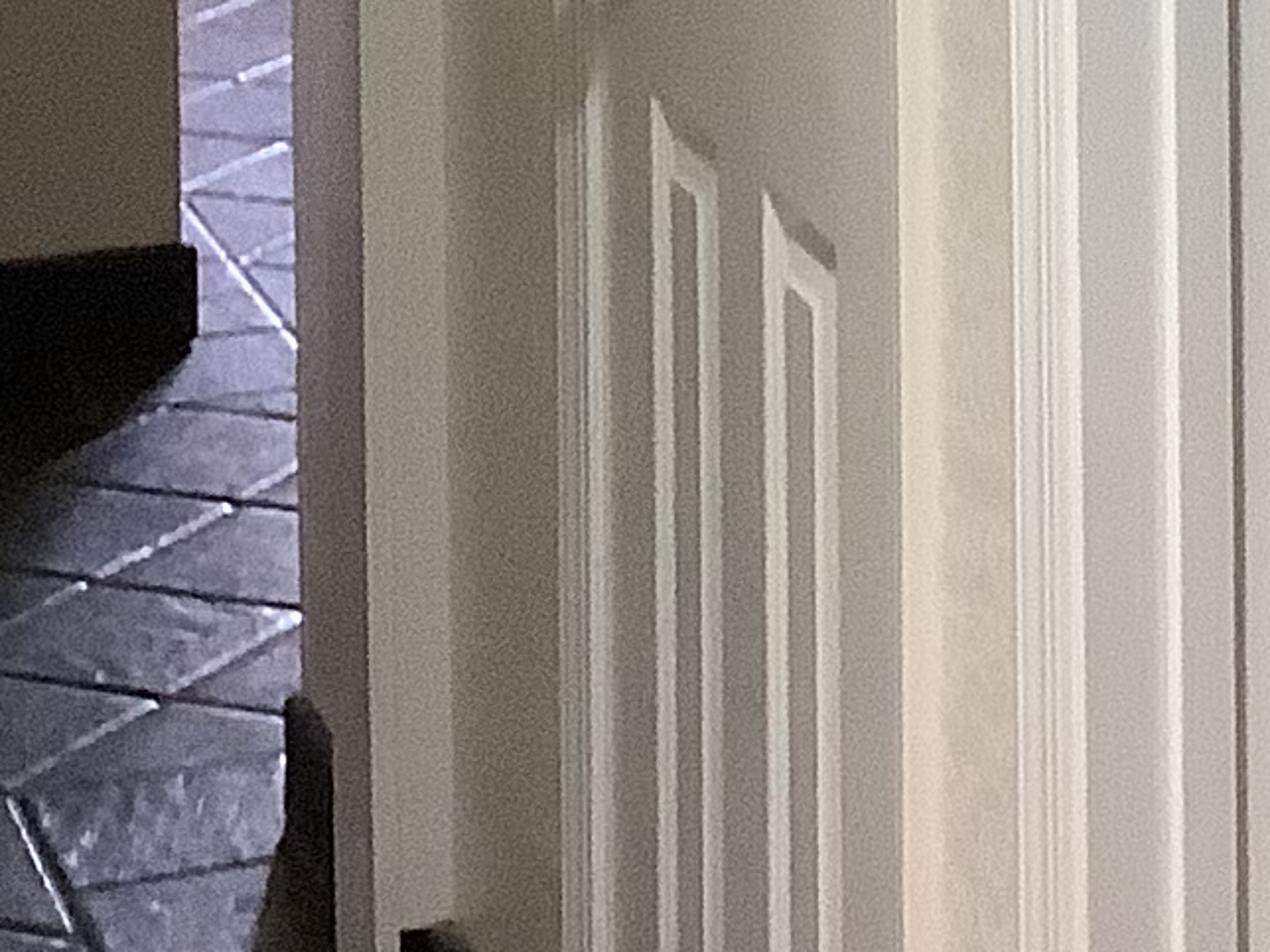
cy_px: -893
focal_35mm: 157
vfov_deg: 9.0
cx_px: 1509
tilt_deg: -6.6
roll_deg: +1.5
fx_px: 5760
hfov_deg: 12.3
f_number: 2.4
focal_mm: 3.3
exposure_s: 1/40
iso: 320
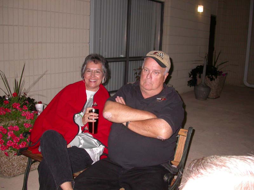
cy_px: 95
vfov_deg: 37.7
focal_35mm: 38
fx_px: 279
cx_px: 127
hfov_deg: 49.0
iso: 200
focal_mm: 7.85
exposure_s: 1/60
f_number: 2.6
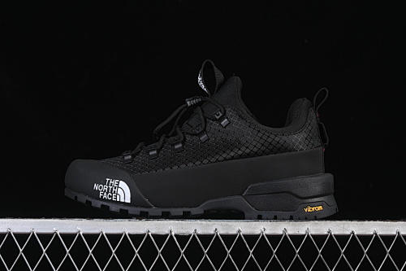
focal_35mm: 75
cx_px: 203
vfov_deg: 18.2
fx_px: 846
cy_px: 136
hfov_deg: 27.0
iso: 160
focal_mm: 50
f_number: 6.3
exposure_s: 1/50
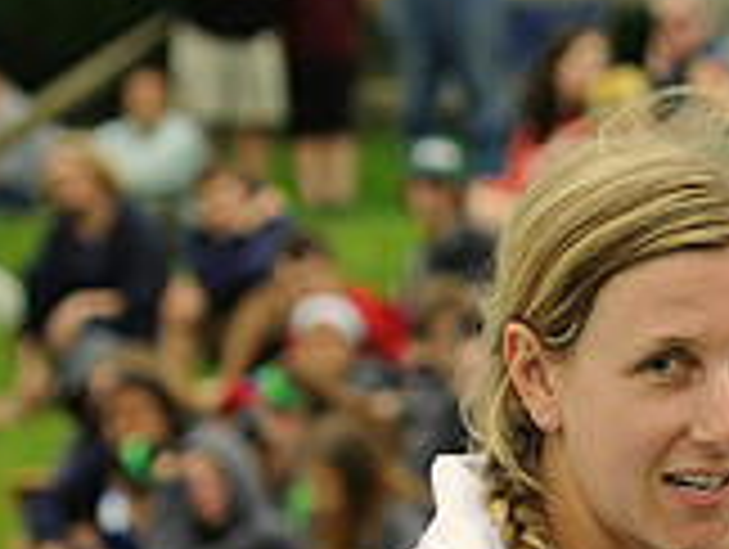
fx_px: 9232
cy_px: 686
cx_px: 1184
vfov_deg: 3.4
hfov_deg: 4.5
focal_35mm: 438
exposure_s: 1/1000
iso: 250
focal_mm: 85
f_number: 4
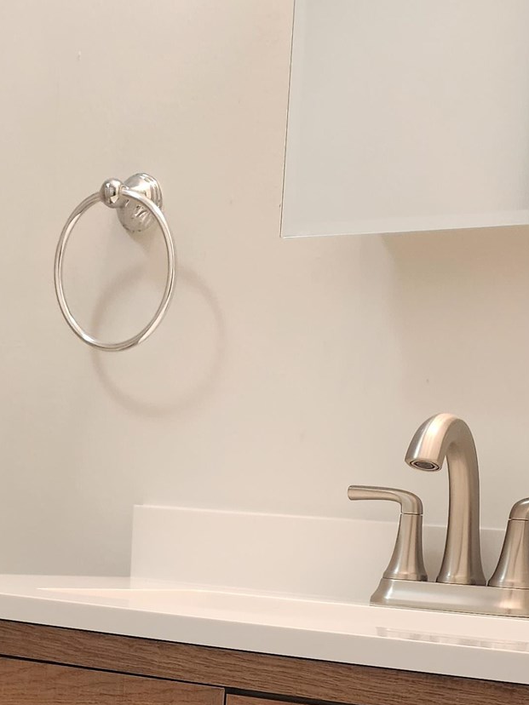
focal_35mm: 64
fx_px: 1304
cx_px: 211
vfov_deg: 27.0
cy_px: 830
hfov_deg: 22.9
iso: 400
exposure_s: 1/120
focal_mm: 6.4
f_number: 1.8
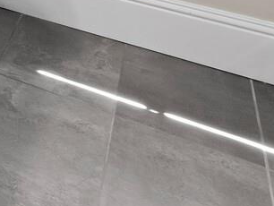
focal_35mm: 73
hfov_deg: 15.3
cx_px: -377
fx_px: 578
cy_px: -290
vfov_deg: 14.0
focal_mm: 7
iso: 320
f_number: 10
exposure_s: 1/1.67
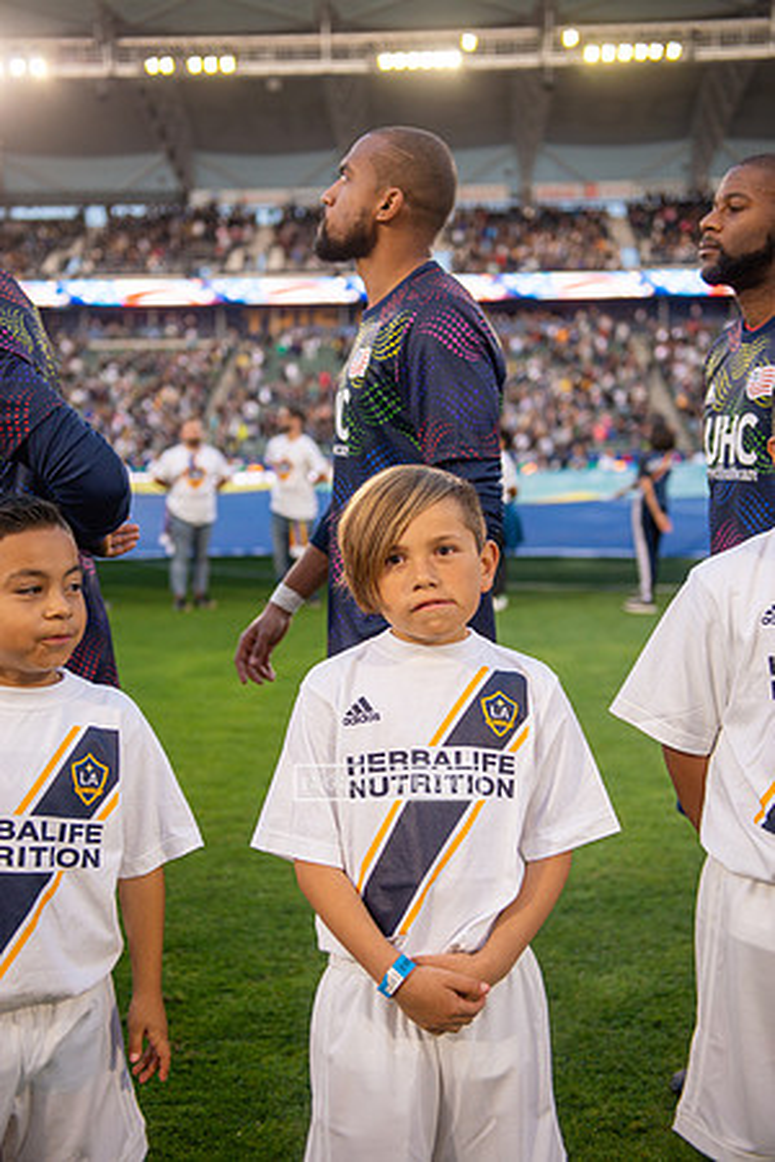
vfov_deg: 46.4
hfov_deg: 31.9
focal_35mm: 42
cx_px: 388
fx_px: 1356
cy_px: 581
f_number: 2.8
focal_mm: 42
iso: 200
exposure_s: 1/640
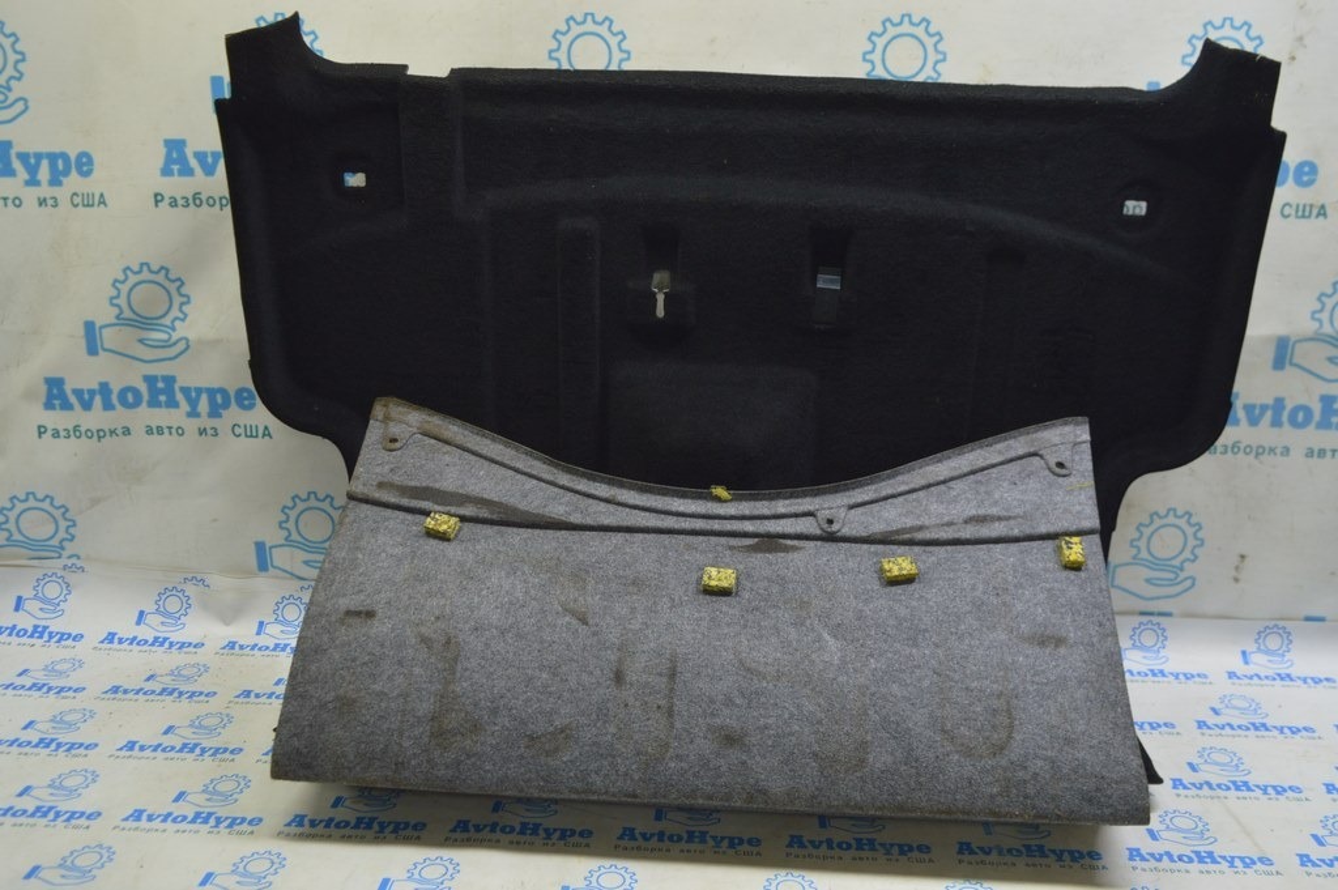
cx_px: 669
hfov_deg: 57.3
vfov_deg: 39.9
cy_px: 445
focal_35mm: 33
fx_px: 1225
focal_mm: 22
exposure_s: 1/20
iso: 400
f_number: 5.6
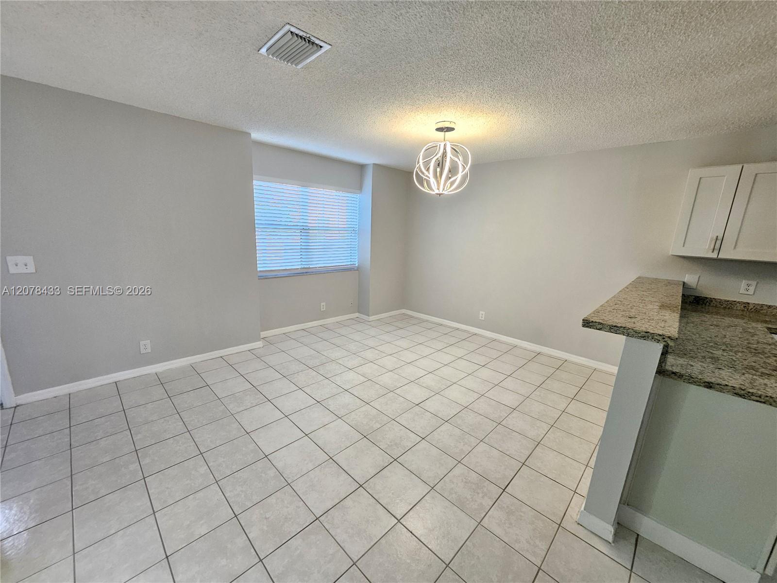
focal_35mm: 13
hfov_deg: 106.2
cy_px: 292
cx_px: 388
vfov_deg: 89.9
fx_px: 292
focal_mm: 1.74
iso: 200
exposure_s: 1/60
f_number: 2.2
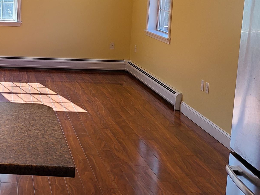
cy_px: 50
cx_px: -23
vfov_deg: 22.1
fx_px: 496
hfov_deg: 27.1
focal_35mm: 66
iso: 64
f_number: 1.8
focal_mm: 5.4
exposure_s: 1/120
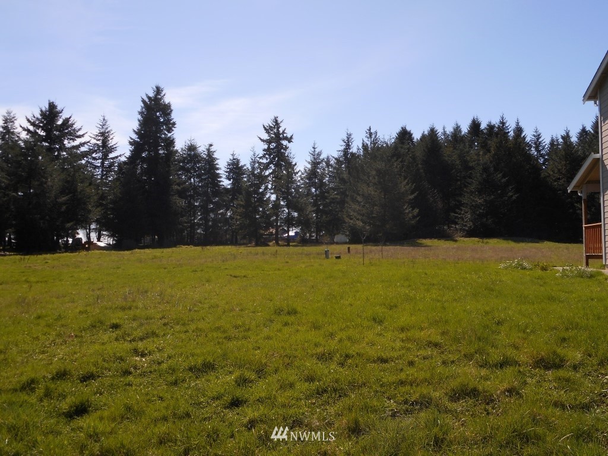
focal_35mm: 34
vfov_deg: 41.8
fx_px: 597
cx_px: 304
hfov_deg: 54.0
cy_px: 228
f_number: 4.2
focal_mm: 6
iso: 80
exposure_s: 1/640
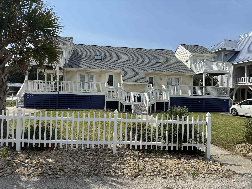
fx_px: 175
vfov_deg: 56.8
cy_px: 94
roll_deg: -2.2
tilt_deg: +0.8
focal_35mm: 24
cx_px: 126
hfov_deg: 71.6
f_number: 1.78
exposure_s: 1/6173
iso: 80
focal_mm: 6.76
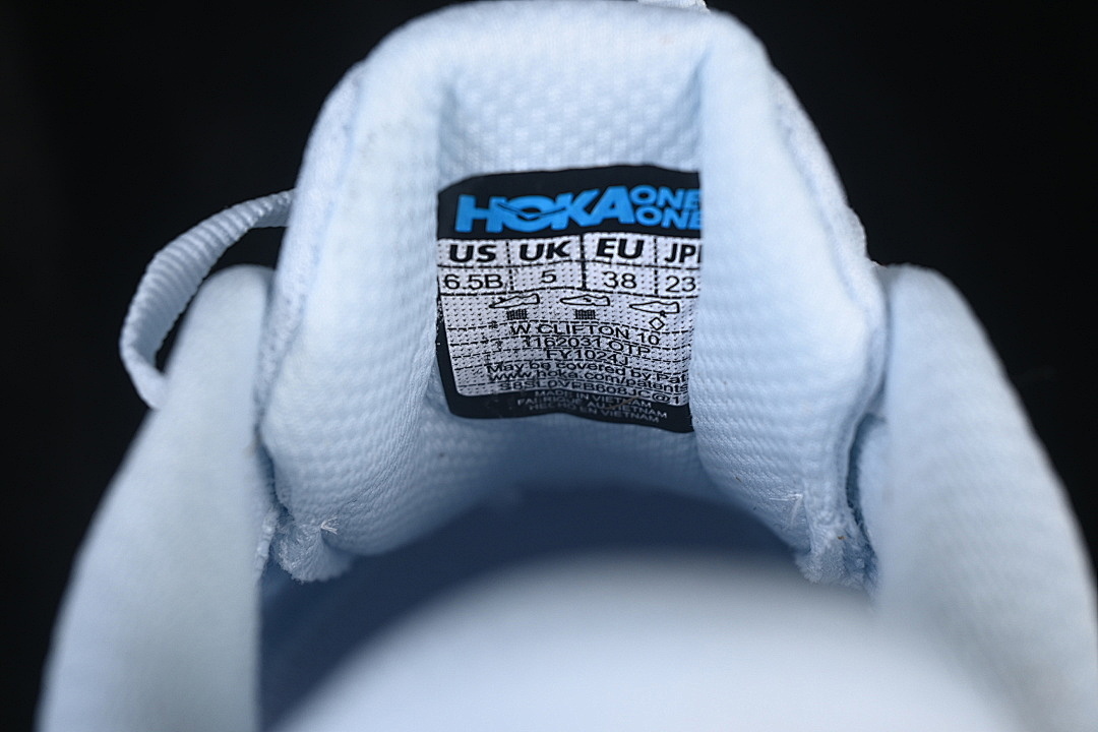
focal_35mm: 75
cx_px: 549
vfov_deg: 18.2
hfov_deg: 27.0
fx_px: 2287
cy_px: 366
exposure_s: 1/80
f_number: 7.1
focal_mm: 50
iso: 160
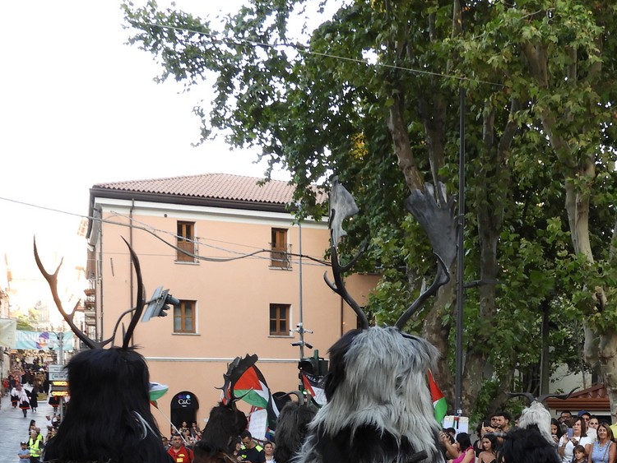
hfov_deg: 26.9
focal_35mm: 72
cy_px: 521
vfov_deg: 19.5
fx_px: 1284
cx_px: 411
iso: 100
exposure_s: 1/60
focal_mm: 5.4
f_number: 3.5
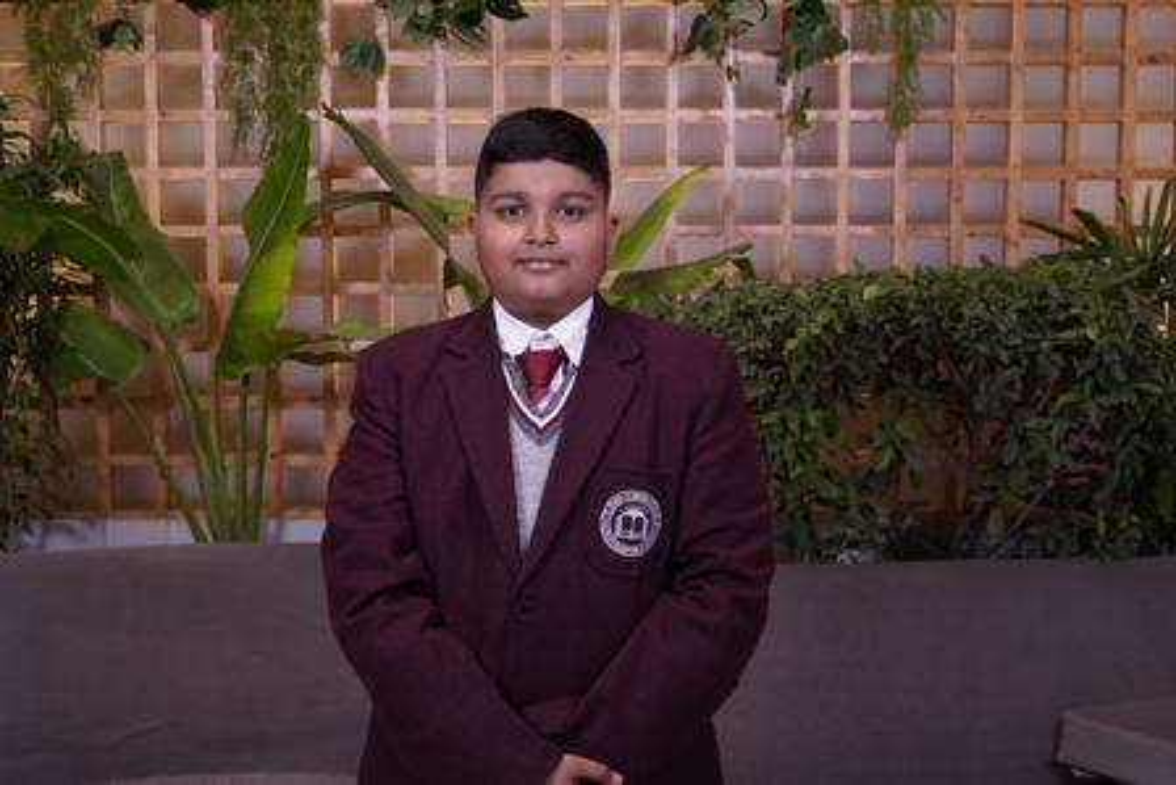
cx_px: 588
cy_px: 392
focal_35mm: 46
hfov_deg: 42.7
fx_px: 1503
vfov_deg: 29.3
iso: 500
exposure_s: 1/125
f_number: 5
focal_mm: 31
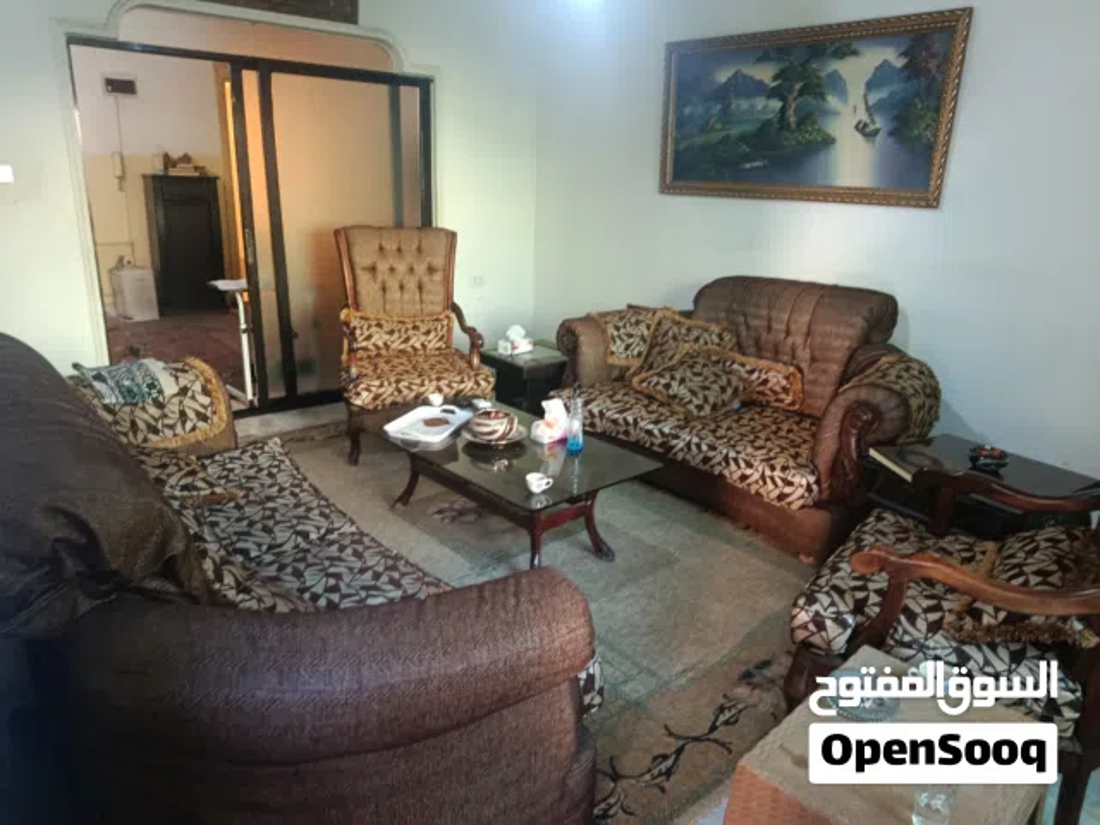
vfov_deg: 56.8
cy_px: 412
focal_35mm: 24
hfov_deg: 71.6
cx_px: 550
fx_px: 763
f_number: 1.7
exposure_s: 1/25
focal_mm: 5.24
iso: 1881
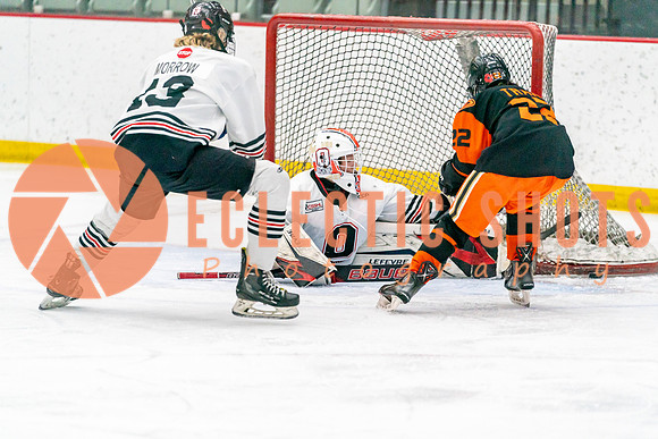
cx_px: 345
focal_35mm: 223
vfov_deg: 6.2
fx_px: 4068
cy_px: 244
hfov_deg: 9.2
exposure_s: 1/1250
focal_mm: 200
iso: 3200
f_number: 2.8
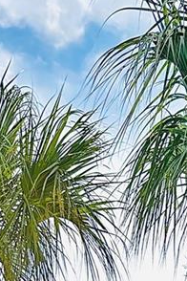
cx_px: 400
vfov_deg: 16.0
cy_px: 549
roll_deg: -0.1
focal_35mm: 102
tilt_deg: +10.2
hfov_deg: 11.7
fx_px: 795
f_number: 1.78
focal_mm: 6.86
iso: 80
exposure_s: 1/1613
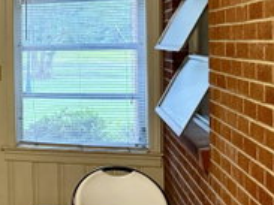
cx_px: -176
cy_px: 46
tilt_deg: -2.7
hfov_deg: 19.3
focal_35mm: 84
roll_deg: +0.7
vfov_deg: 17.4
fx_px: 664
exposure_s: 1/60
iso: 400
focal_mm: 6.76
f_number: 1.78
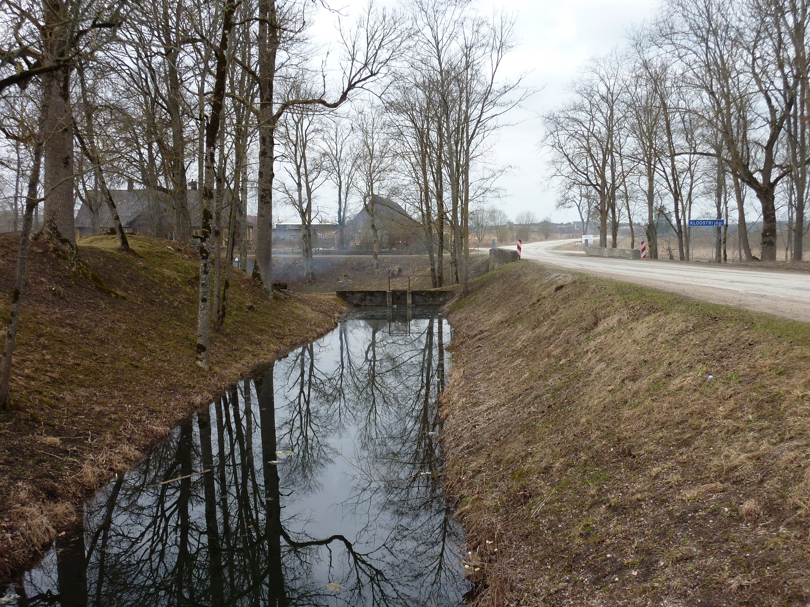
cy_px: 304
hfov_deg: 50.1
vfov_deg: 38.7
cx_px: 405
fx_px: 866
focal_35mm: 37
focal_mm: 6.1
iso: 80
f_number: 4
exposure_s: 1/250
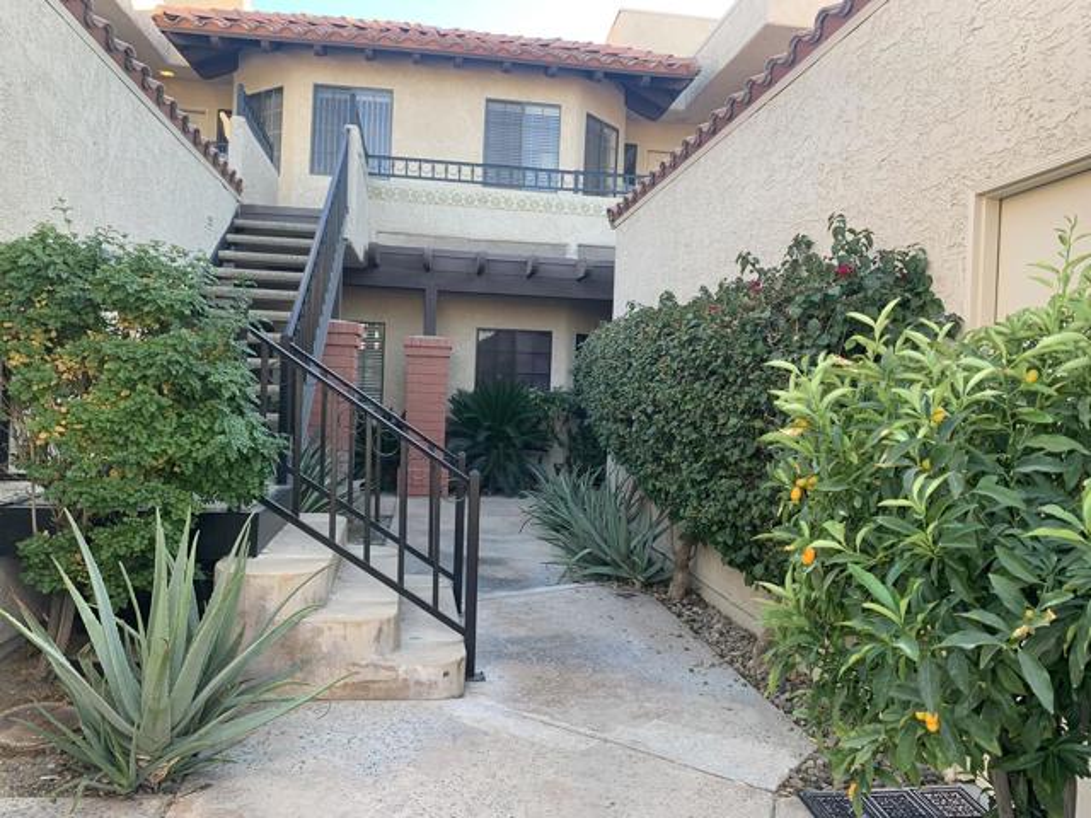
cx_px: 546
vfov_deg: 53.1
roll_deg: -2.0
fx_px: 819
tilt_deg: -1.9
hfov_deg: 67.3
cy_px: 409
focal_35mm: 26
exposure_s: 1/122
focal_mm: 4.25
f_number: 1.8
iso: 32
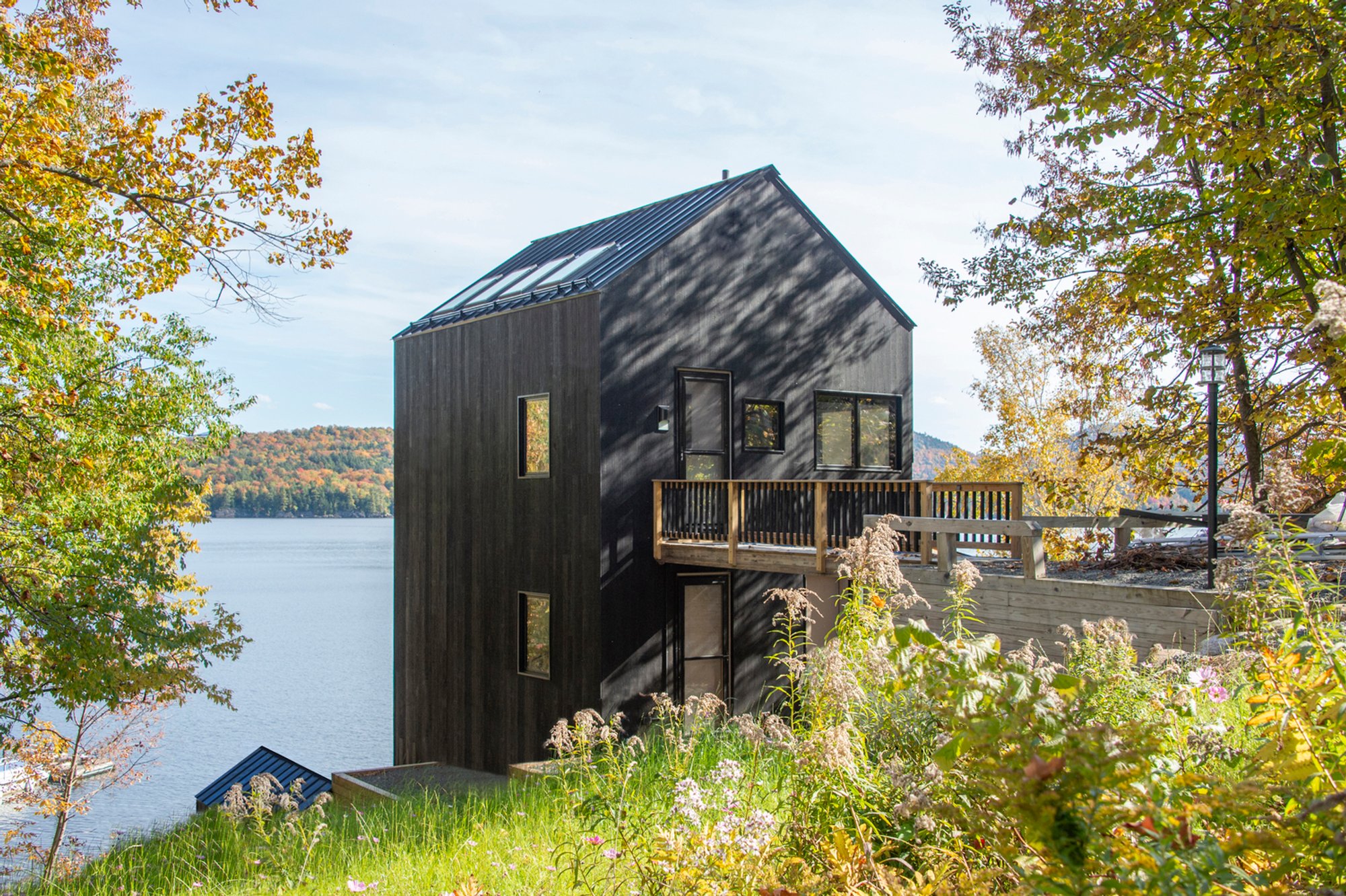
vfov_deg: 36.8
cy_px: 448
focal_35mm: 36
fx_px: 1345
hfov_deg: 53.1
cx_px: 673
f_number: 9
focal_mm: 36
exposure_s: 1/500
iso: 800
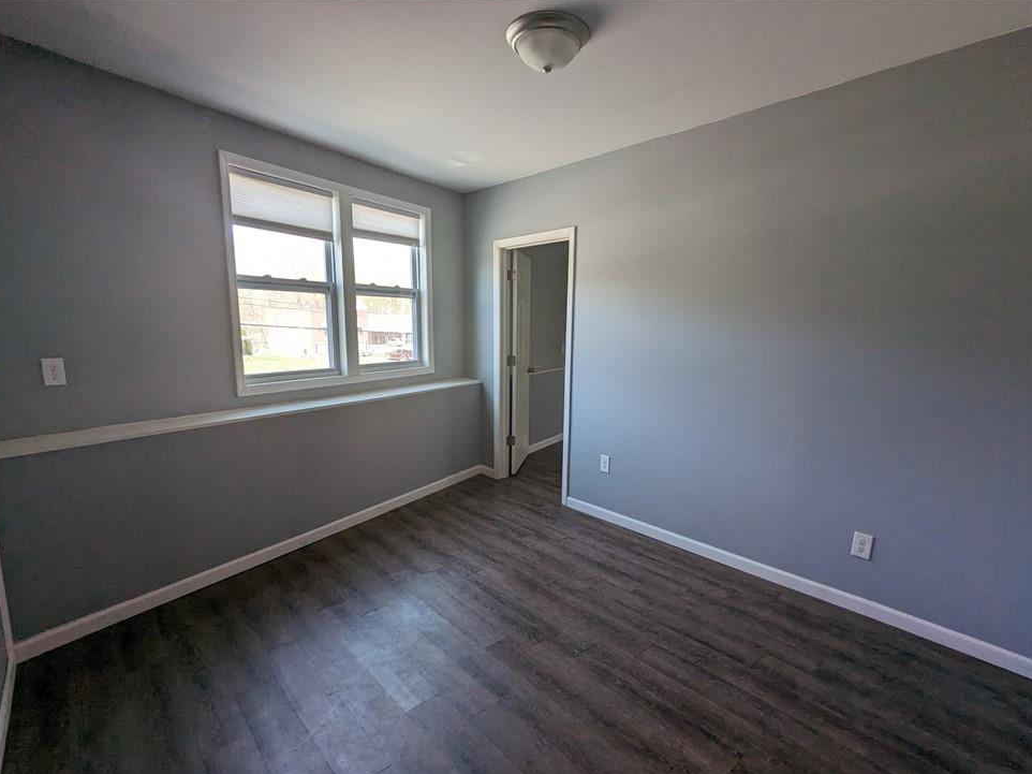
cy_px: 409
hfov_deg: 91.0
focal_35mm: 17
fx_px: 507
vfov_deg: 74.6
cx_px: 519
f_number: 2.2
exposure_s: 1/130
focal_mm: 2.35
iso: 110
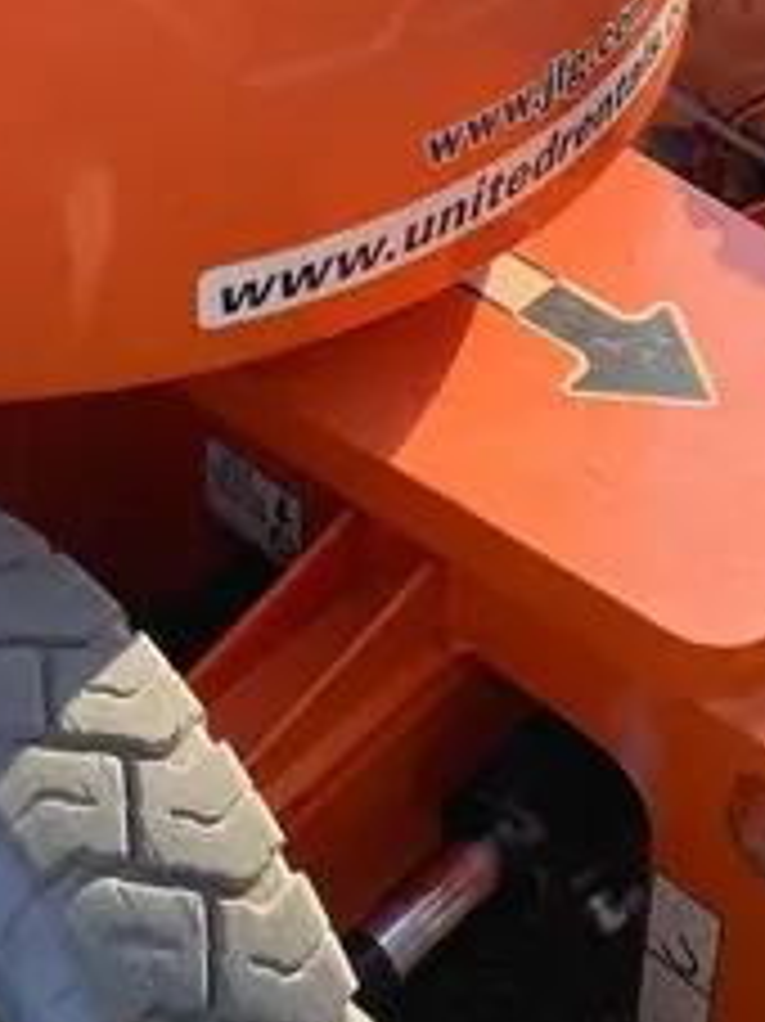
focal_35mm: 84
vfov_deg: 20.4
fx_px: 2477
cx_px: 130
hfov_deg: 17.4
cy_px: -461
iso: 32
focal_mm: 4.25
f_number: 1.8
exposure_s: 1/409
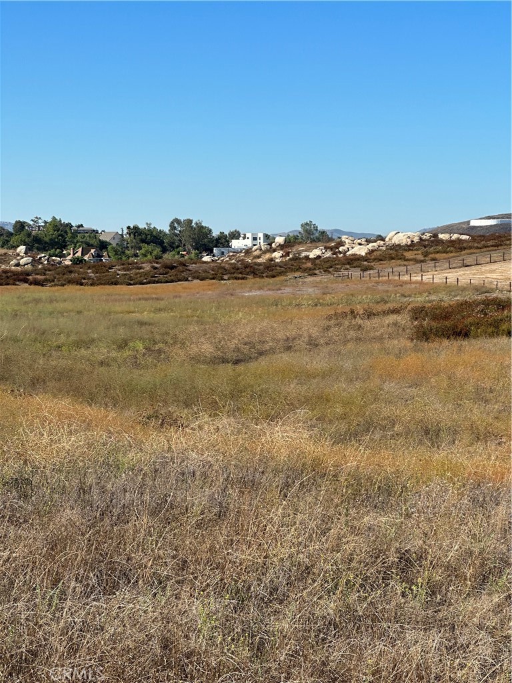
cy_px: 342
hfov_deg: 19.1
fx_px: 1519
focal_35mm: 77
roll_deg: -0.1
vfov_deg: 25.3
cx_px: 256
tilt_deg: -5.3
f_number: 2.8
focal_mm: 9
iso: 32
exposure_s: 1/713
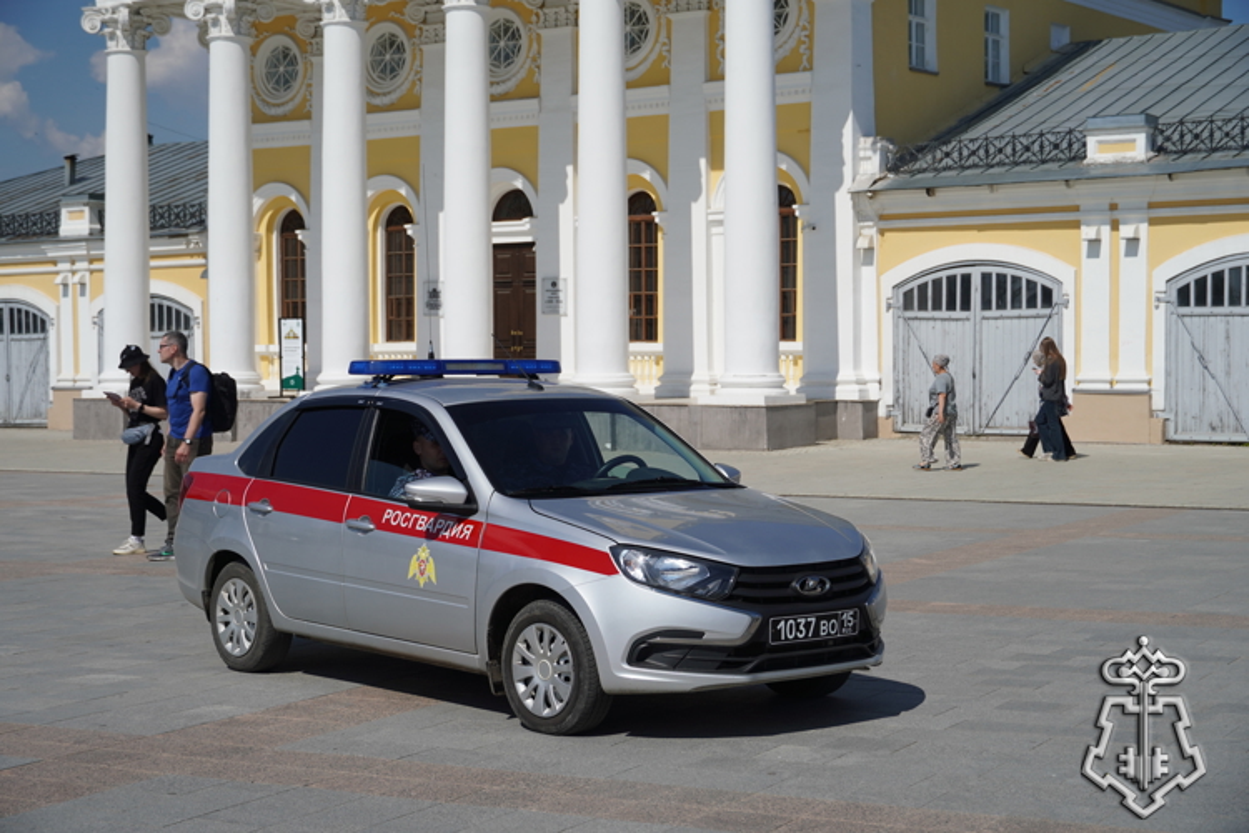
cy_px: 416
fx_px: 2082
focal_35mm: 60
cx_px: 624
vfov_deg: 22.6
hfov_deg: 33.4
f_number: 5
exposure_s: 1/1250
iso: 100
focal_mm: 40
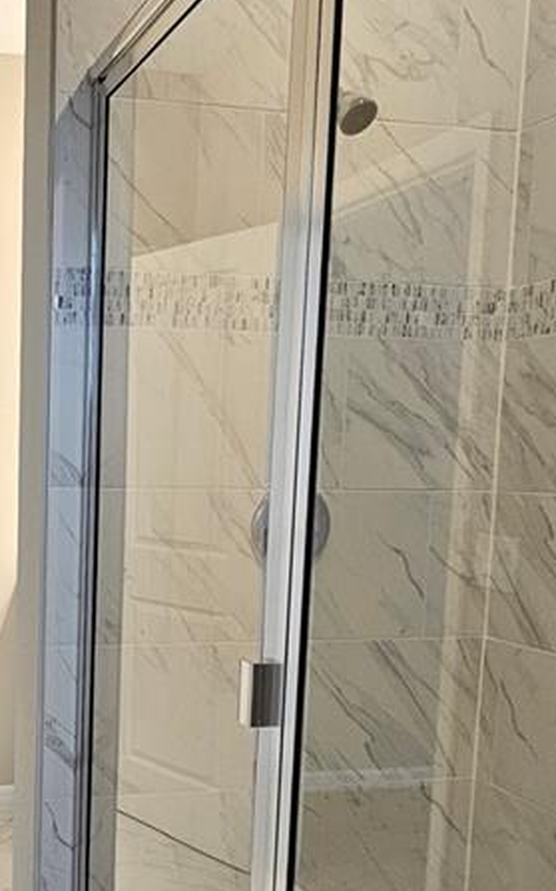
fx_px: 898
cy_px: 576
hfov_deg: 30.9
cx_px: -48
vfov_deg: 52.0
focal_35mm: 37
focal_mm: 2.2
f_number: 2.2
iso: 100
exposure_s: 1/60
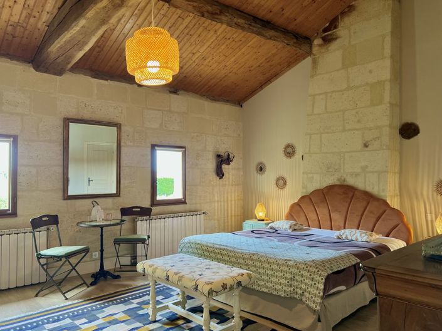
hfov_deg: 67.3
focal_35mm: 26
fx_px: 332
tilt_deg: +1.3
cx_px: 221
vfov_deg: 53.0
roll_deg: -0.6
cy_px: 166
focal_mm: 5.7
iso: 125
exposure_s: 1/100
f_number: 1.5
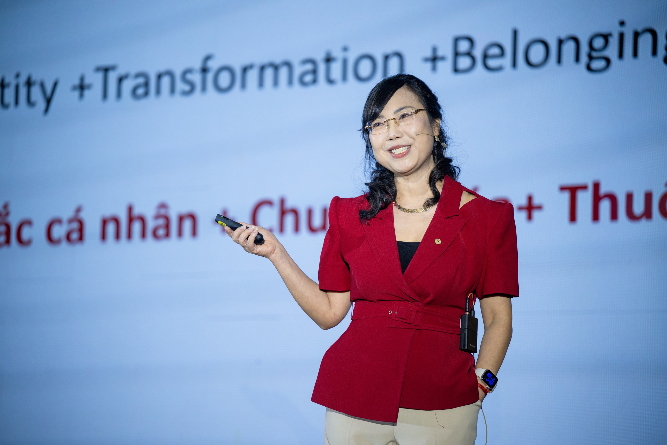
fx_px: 2686
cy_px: 222
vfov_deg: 9.5
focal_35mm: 145
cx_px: 334
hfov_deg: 14.2
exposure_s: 1/640
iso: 640
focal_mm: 145
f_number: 2.8
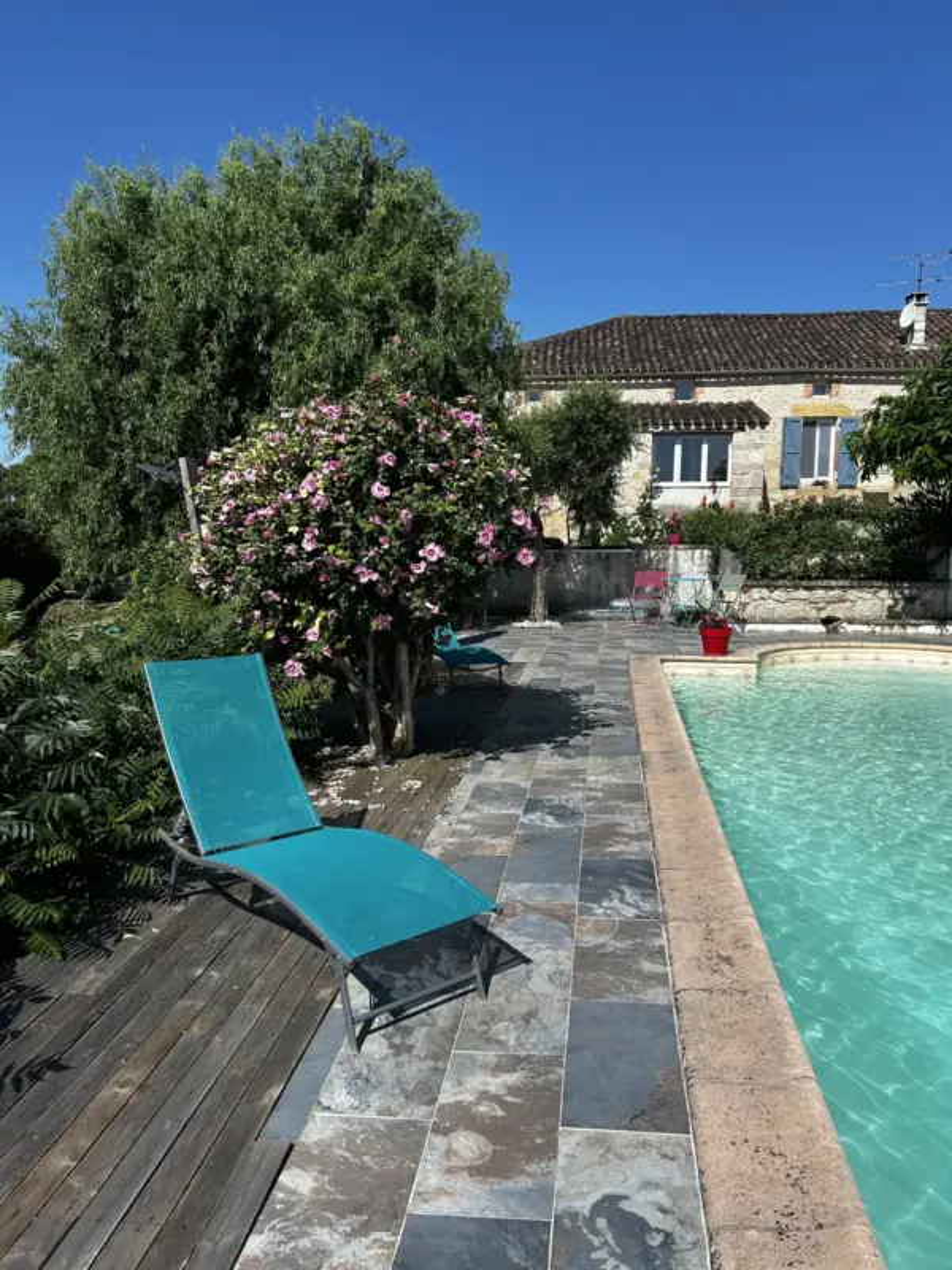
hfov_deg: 53.1
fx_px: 953
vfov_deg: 67.3
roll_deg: -0.8
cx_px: 476
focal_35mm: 26
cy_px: 635
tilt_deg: -6.4
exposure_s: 1/5076
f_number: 1.5
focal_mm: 5.7
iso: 50
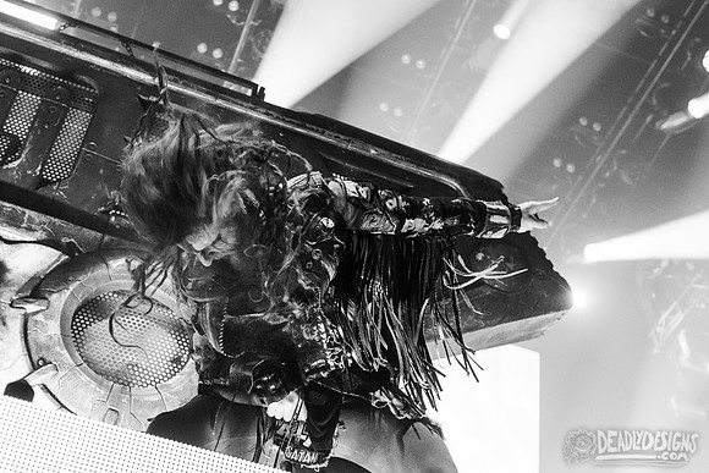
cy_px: 236
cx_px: 297
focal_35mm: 52
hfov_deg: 37.9
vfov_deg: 25.9
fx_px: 1030
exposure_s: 1/400
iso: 3200
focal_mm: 45
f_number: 4
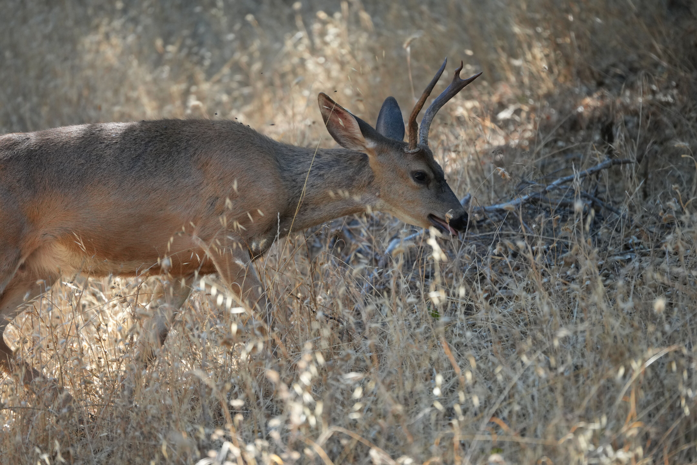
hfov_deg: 5.2
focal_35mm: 400
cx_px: 348
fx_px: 7744
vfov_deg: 3.4
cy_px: 232
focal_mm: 400
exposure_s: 1/640
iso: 1600
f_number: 6.3
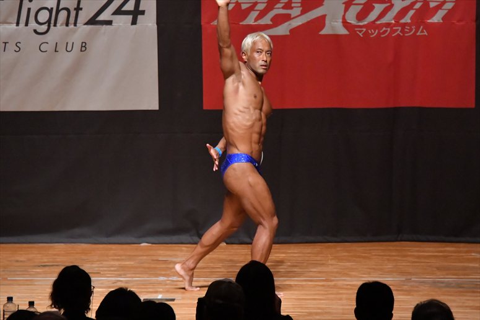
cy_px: 160
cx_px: 240
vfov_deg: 4.8
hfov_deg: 7.2
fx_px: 3798
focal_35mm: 285
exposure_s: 1/400
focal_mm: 190
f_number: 5.6
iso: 10000
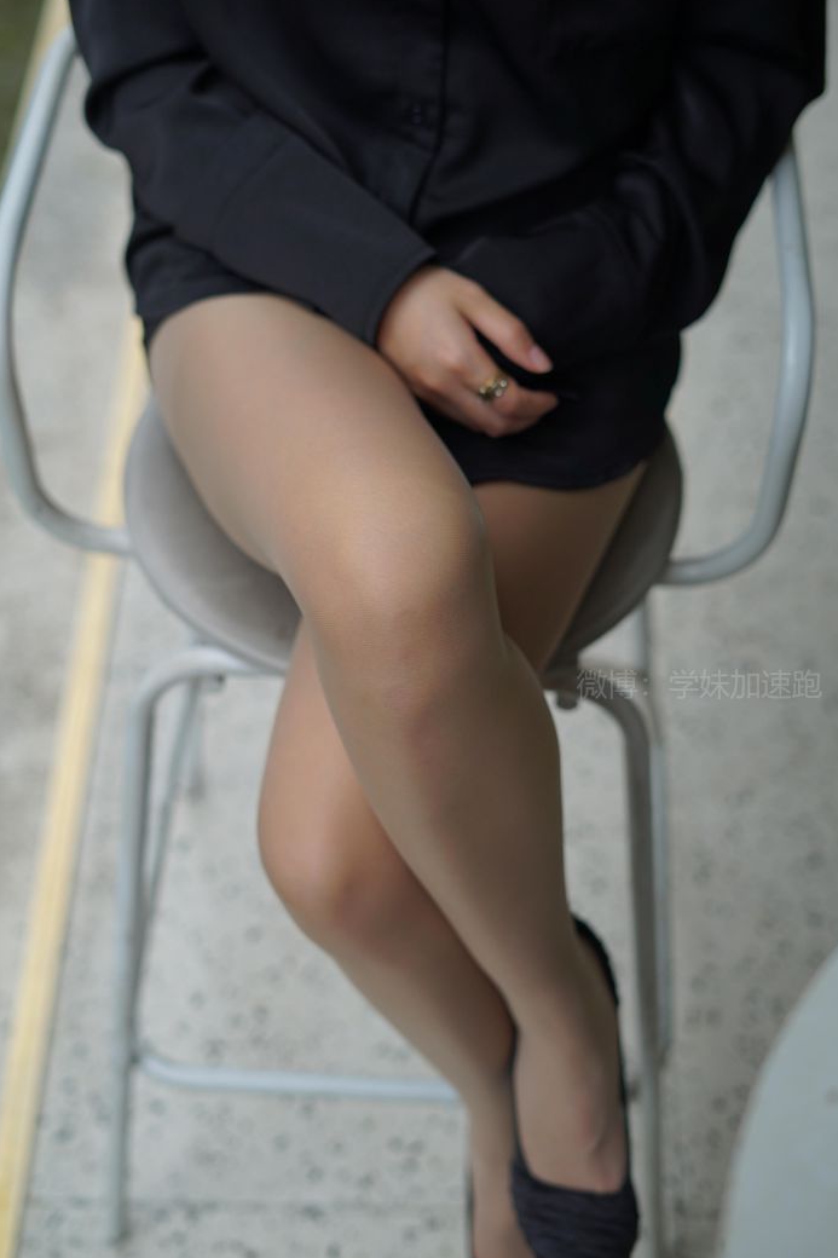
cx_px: 423
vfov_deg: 38.9
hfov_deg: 26.5
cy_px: 633
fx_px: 1781
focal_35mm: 51
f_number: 2.8
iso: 100
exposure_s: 1/125
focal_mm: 50
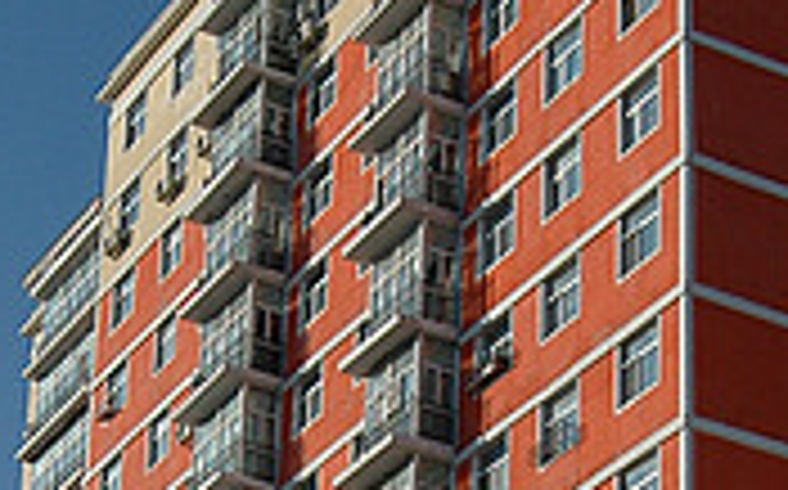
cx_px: 408
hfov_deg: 14.2
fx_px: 3154
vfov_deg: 8.7
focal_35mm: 147
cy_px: 778
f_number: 8
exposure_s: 1/640
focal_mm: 24
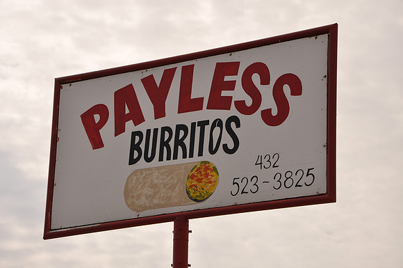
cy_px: 134
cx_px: 202
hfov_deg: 15.2
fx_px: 1509
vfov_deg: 10.1
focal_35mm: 135
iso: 200
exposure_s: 1/200
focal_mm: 90
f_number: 11
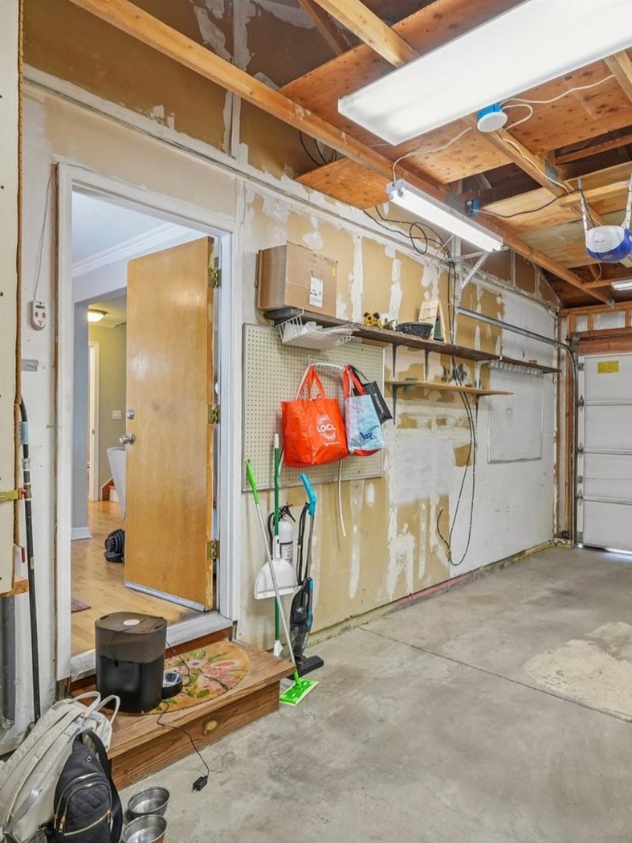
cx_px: 381
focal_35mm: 22
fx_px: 535
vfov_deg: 76.4
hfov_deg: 60.5
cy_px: 424
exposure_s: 1/6
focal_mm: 10
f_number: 8
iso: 800
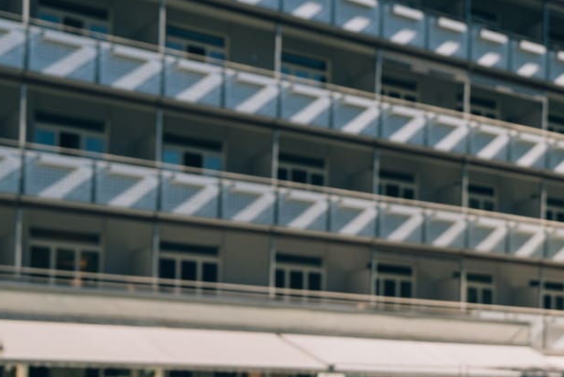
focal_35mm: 75
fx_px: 1175
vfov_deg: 17.9
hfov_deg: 23.9
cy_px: 352
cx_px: 723
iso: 250
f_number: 2.8
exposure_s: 1/4000
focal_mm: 29
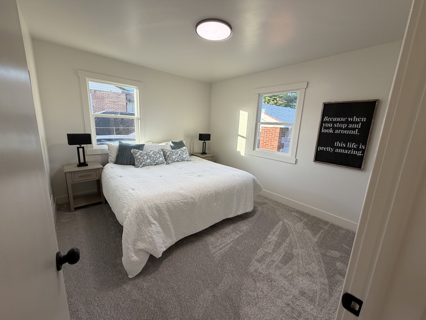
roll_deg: -2.4
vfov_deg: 85.7
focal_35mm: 14
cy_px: 160
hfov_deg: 102.1
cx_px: 213
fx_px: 172
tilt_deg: -11.5
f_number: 2.2
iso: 100
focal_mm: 2.22
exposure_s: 1/121
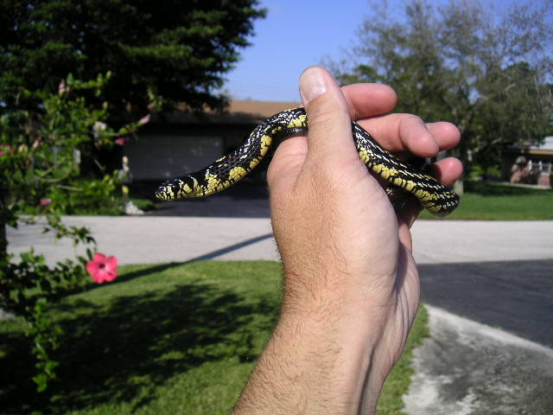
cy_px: 208
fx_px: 607
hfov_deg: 49.0
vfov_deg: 37.7
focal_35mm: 38
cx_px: 276
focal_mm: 6
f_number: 6.7
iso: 50
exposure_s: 1/180
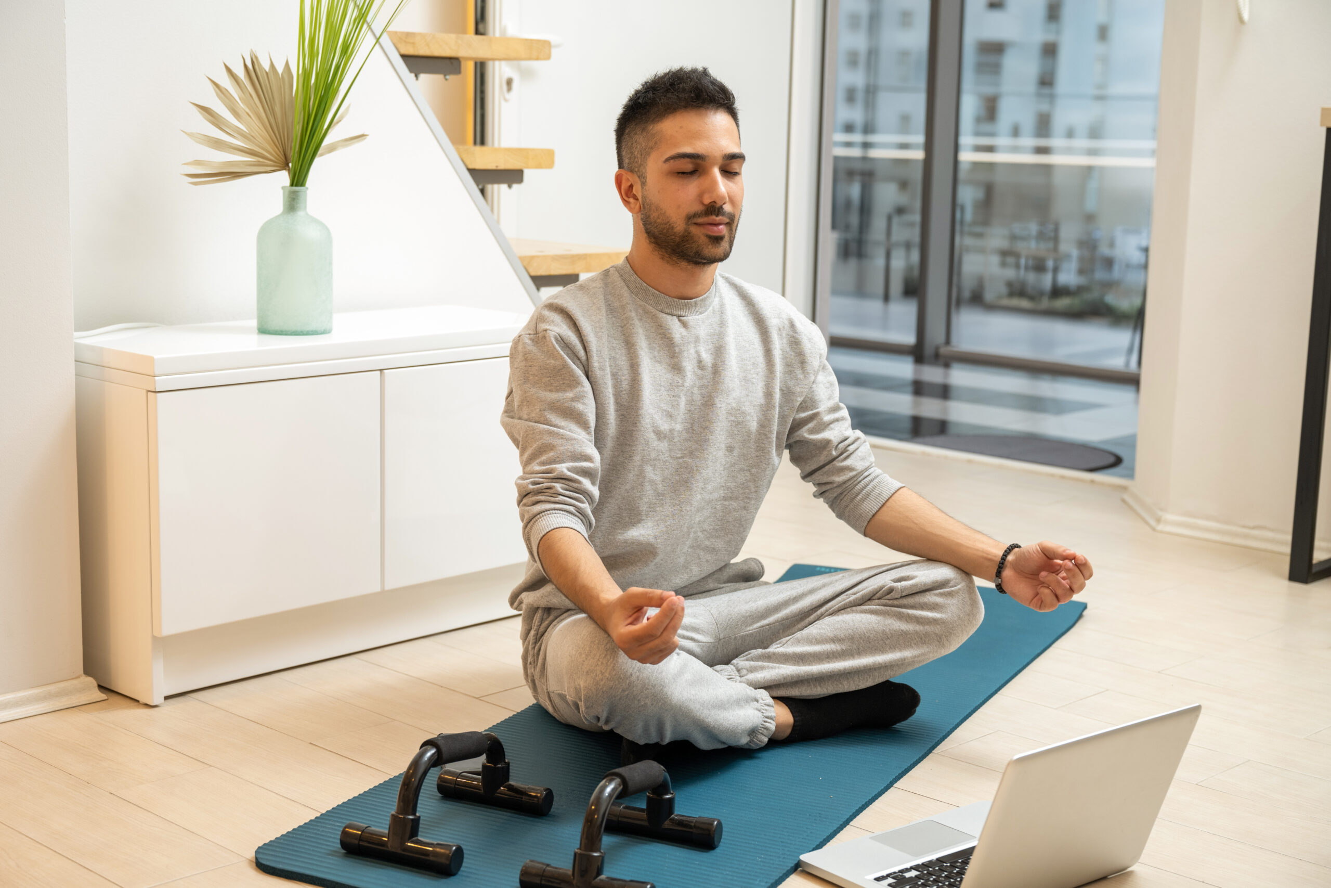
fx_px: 1886
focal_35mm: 51
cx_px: 666
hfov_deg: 38.9
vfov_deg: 26.5
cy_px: 444
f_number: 4
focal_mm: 51
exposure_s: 1/30
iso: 320
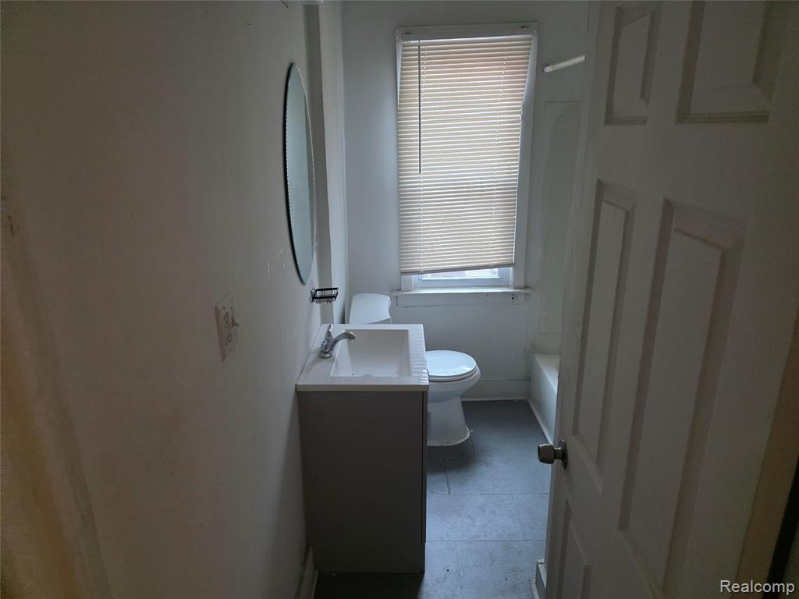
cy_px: 300
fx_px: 531
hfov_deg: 73.9
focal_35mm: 23
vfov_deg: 58.9
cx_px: 400
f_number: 1.7
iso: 1250
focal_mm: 6.3
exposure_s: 1/120
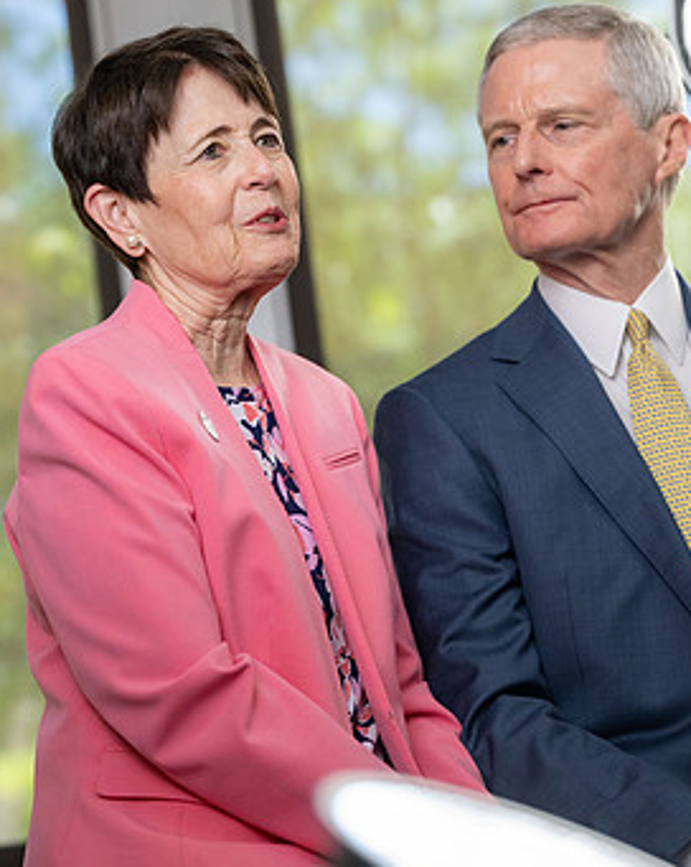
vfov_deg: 15.5
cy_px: 371
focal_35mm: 124
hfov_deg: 12.4
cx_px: 366
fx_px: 3176
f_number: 4.5
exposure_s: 1/250
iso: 2000
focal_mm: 100
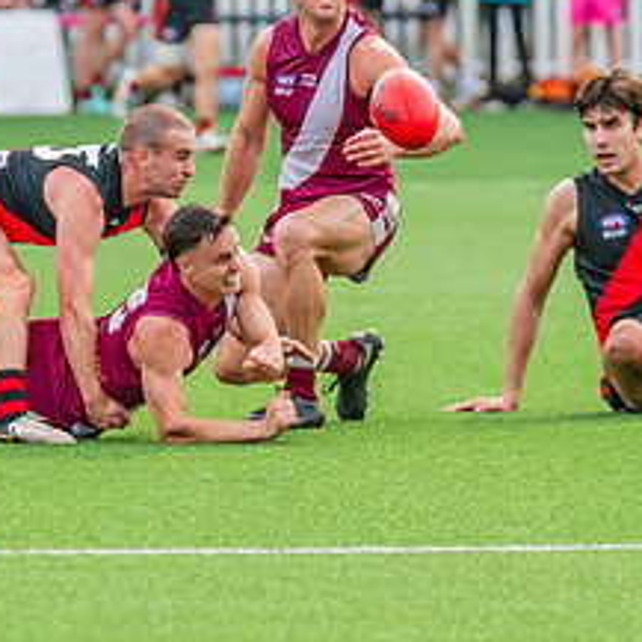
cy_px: 153
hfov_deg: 2.2
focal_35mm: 788
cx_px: 260
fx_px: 16534
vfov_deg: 2.2
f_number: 5
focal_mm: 270
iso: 800
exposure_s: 1/1250
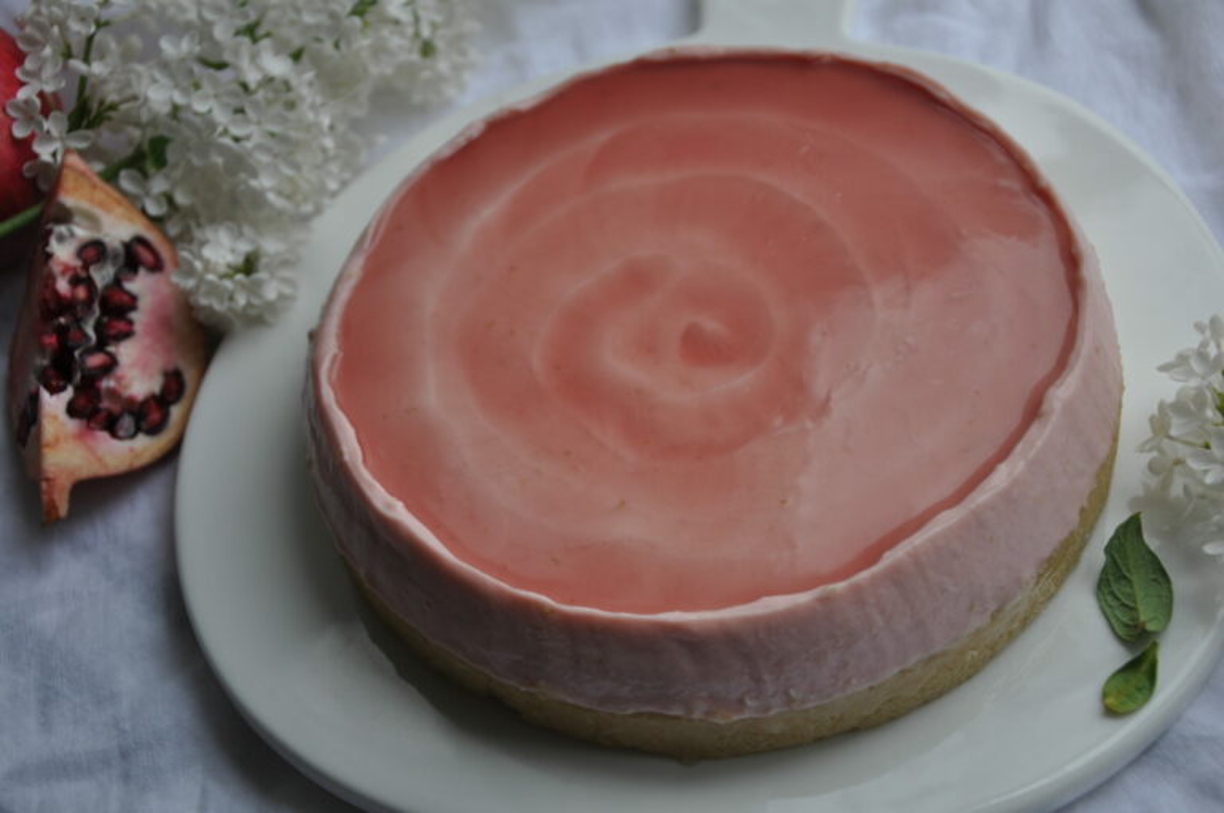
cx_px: 612
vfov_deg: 21.5
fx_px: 2139
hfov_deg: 31.9
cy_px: 406
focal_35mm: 63
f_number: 5
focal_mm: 42
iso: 200
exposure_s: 1/60
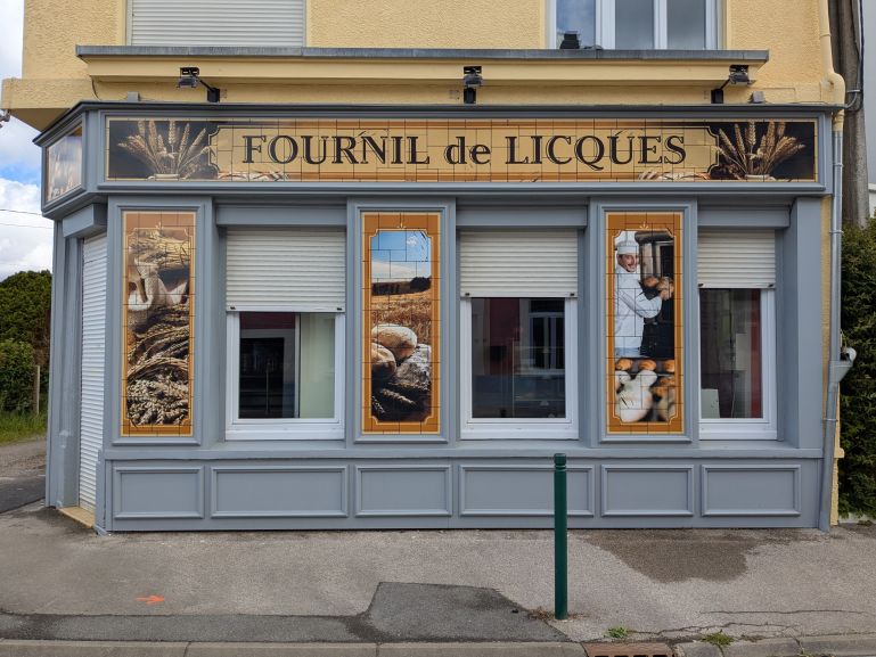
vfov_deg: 51.4
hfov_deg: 65.3
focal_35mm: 27
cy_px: 328
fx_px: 683
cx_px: 438
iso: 31
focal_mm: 4.38
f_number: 1.73
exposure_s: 1/1114
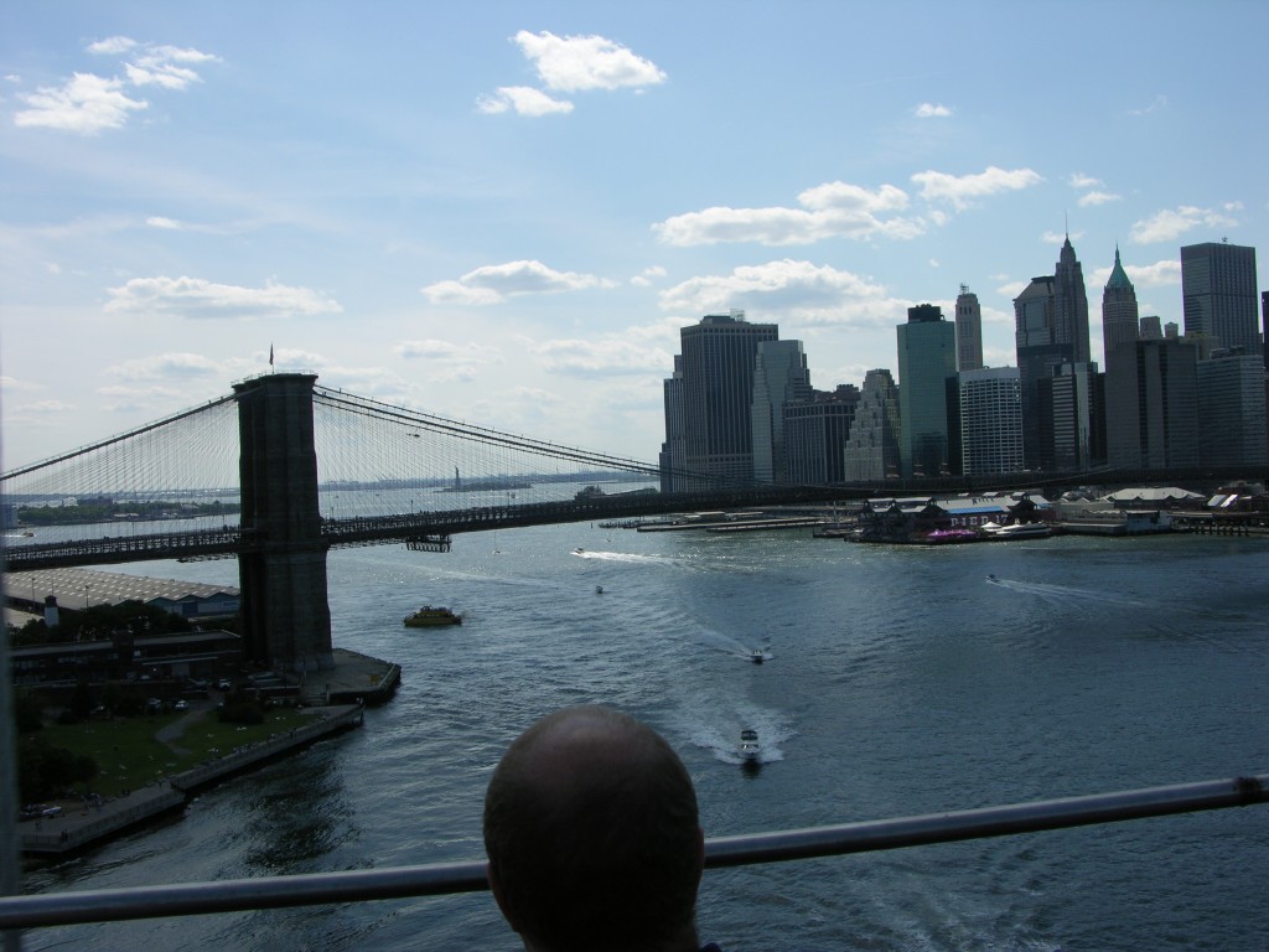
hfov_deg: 47.9
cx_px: 634
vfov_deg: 36.8
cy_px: 476
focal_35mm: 39
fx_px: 1430
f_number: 7.2
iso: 50
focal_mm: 10
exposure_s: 1/310
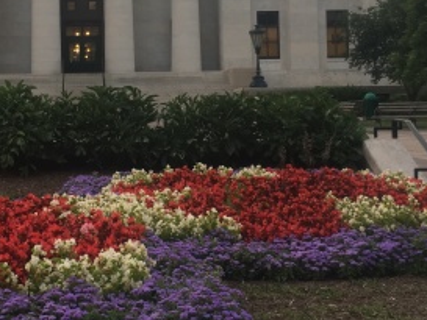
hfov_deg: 28.2
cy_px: 86
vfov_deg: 21.5
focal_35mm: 68
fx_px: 839
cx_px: 119
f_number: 2.2
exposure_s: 1/120
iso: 40
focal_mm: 4.15
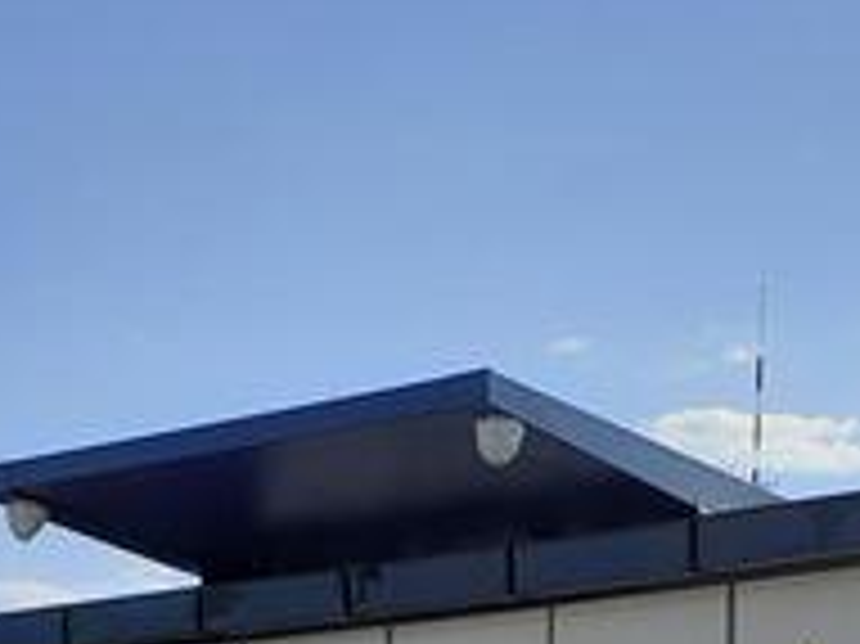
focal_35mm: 99
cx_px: 459
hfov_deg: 19.8
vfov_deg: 13.6
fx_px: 2458
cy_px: 1092
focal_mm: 3.6
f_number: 1.9
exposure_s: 1/1508
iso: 40
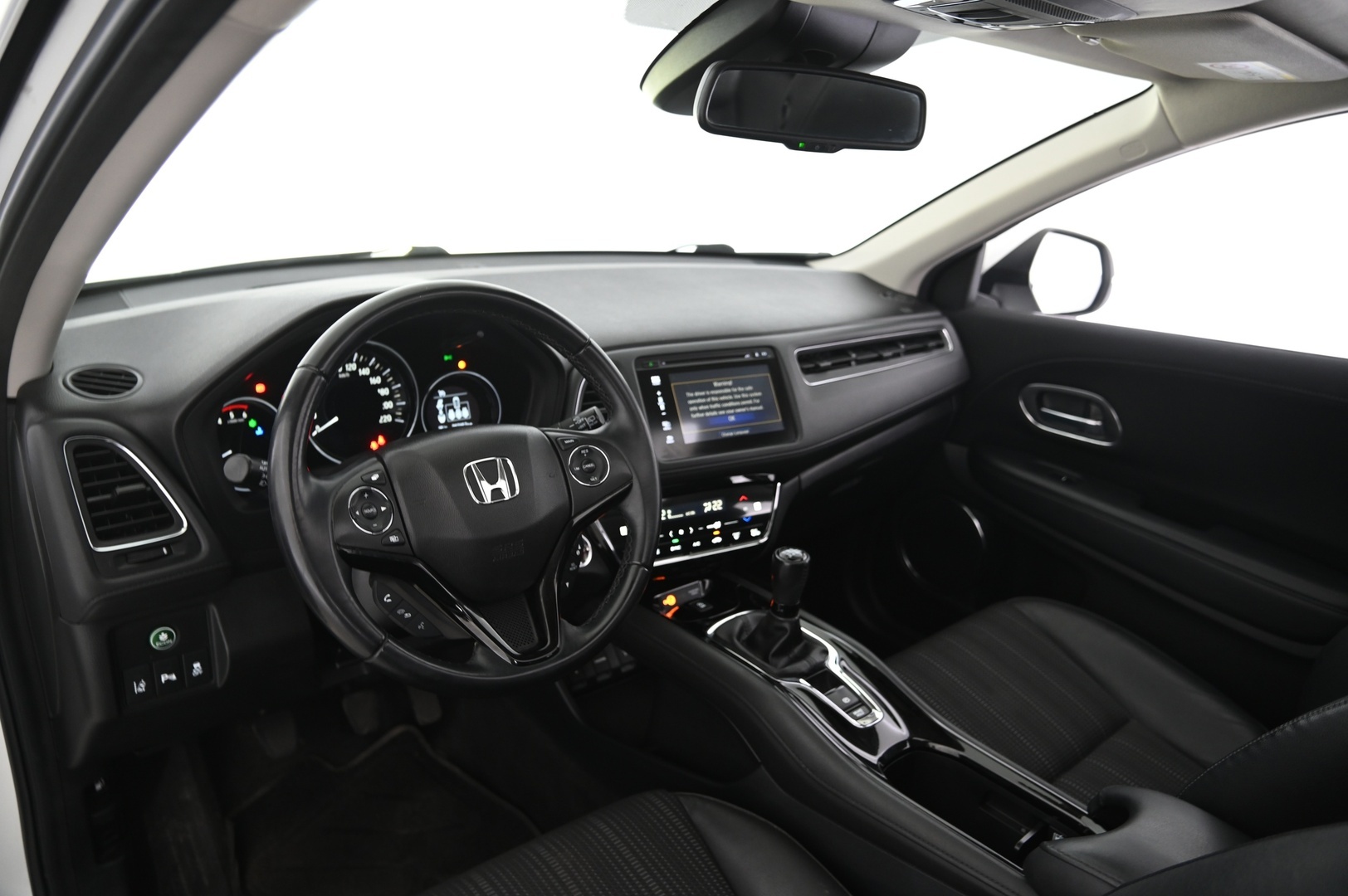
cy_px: 448
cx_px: 674
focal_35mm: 24
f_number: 4
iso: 1250
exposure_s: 1/13
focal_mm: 24
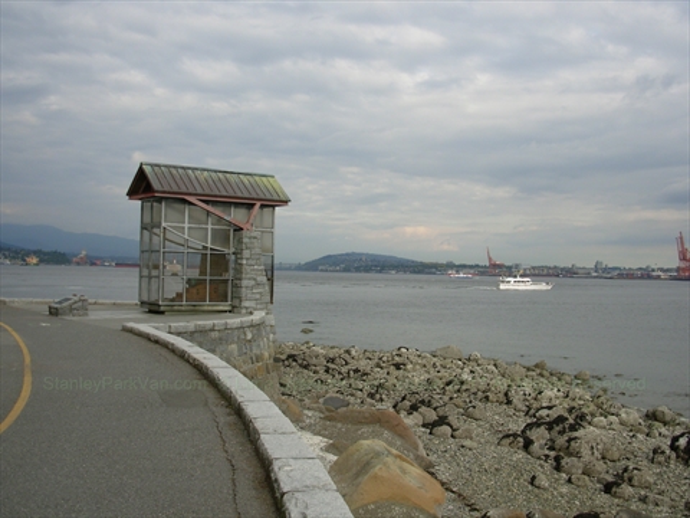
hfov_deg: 49.0
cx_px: 345
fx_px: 757
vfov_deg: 37.7
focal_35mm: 38
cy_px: 259
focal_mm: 6.3
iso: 50
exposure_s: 1/790
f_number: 2.9
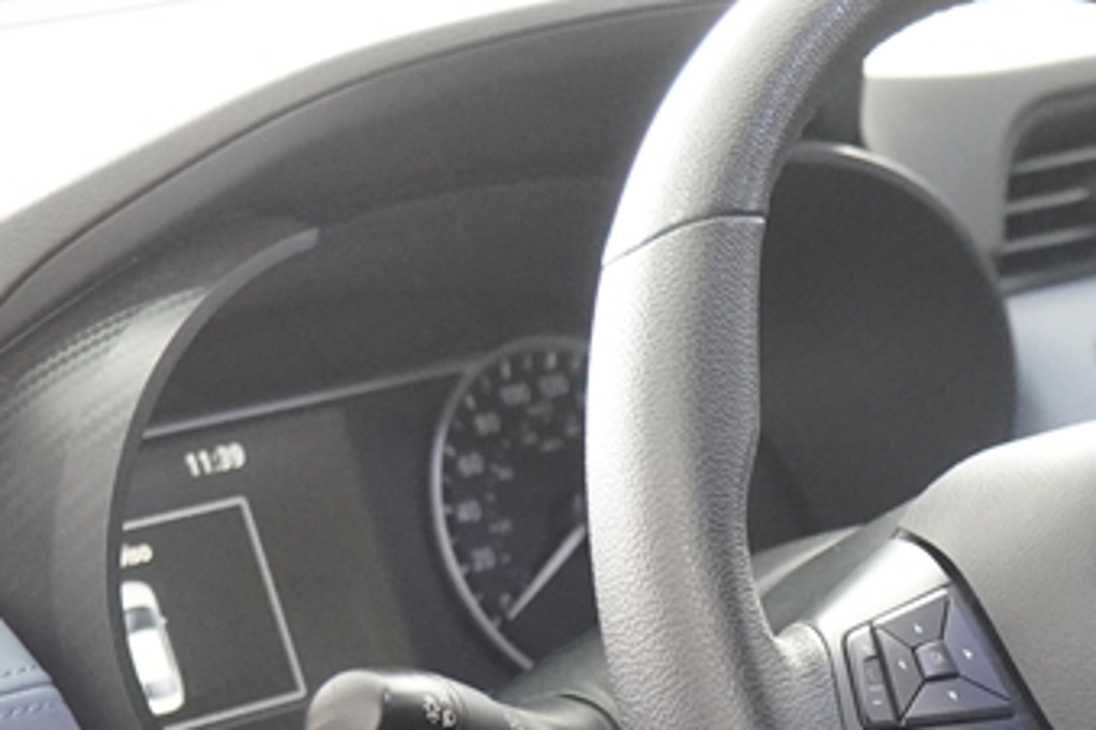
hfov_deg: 13.6
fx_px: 4551
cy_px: 738
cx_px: 1070
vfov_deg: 9.1
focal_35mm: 150
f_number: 2.8
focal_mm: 33
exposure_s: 1/160
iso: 3200
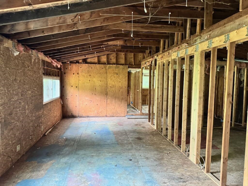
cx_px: 124
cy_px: 93
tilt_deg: -4.9
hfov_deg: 71.6
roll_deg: -1.7
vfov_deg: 56.8
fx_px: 172
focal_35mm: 24
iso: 800
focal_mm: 6.76
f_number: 1.78
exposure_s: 1/43
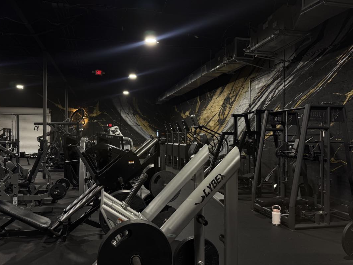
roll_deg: +0.0
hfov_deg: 65.2
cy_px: 137
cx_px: 162
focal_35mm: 27
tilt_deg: -0.2
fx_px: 275
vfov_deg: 51.3
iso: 125
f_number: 1.78
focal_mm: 6.76
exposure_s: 1/120
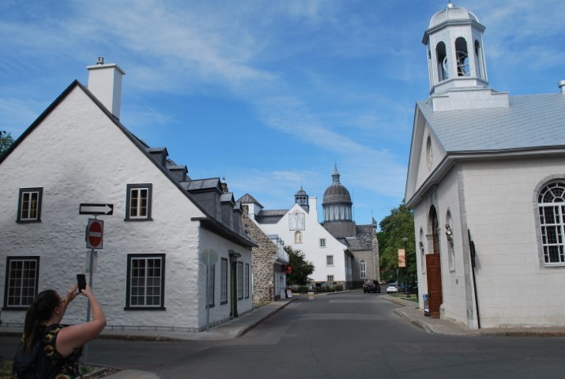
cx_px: 282
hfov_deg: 61.8
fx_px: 472
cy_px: 190
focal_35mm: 30
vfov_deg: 43.8
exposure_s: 1/250
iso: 100
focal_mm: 20
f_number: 8
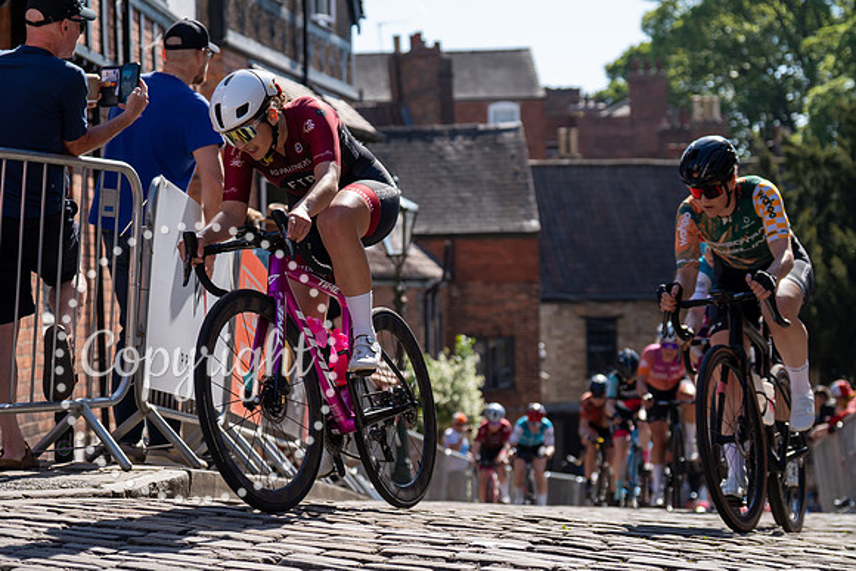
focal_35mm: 99
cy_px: 302
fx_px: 2352
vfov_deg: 13.8
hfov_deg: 20.5
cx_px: 251
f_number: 3.5
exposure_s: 1/1000
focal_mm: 70
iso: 100
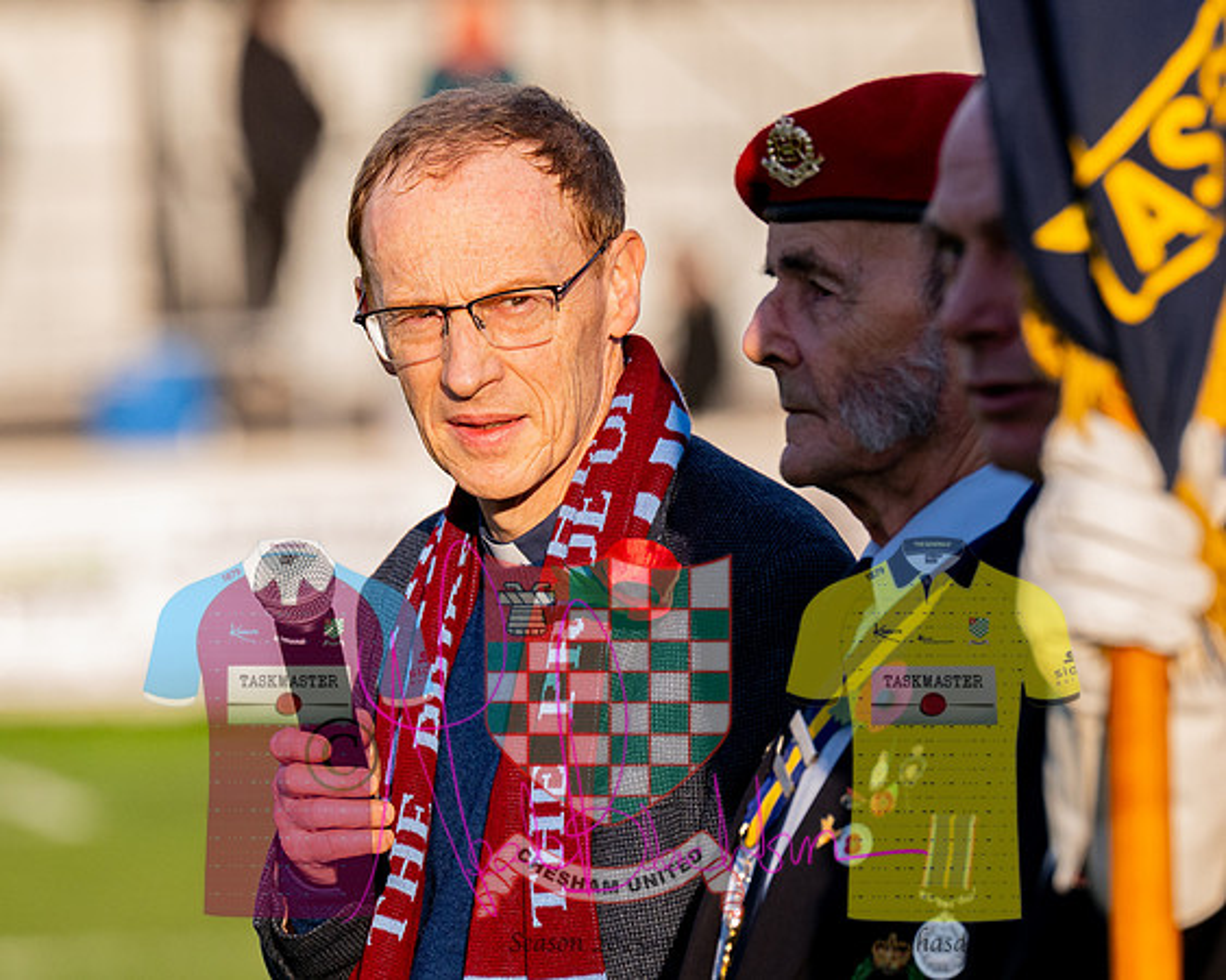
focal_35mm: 447
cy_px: 333
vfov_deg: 3.5
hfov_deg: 4.3
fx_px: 16200
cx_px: 713
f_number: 4
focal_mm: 200
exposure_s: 1/1600
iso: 400
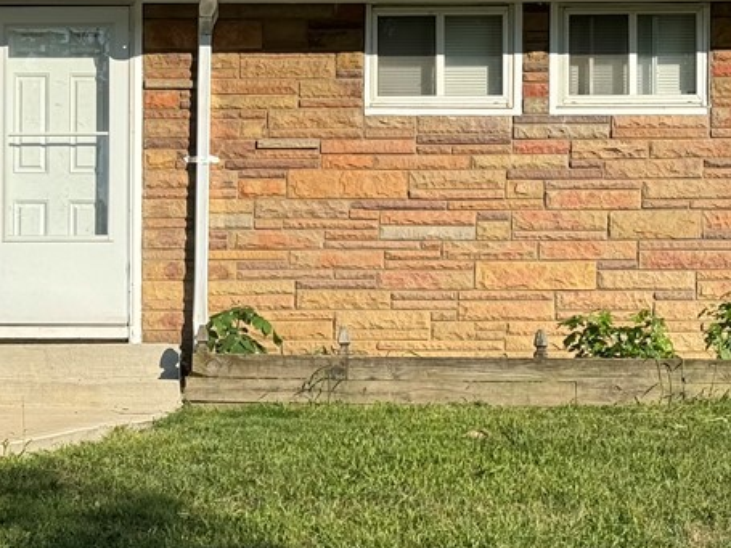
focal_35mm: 108
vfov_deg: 13.7
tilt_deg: +1.9
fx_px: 2280
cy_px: 360
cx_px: 141
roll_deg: -0.4
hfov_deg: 18.0
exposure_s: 1/3425
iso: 64
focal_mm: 6.76
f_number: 1.78
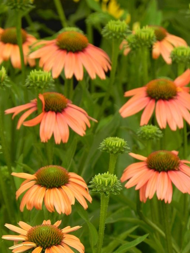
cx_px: 93
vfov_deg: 5.1
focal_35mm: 387
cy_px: 141
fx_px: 2835
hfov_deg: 3.8
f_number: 5
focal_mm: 59.9
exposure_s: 1/250
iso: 160
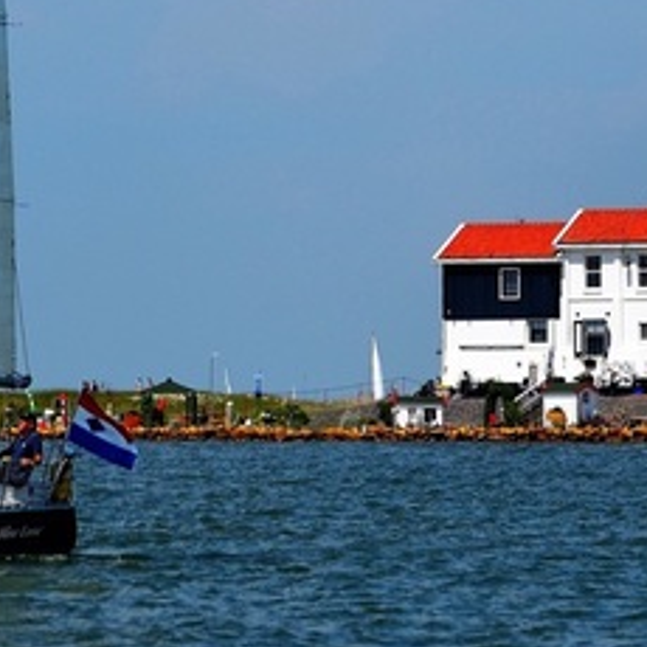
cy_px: -59
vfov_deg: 4.8
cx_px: 360
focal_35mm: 363
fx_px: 7676
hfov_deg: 4.8
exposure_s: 1/1000
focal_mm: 82
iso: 180
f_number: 8
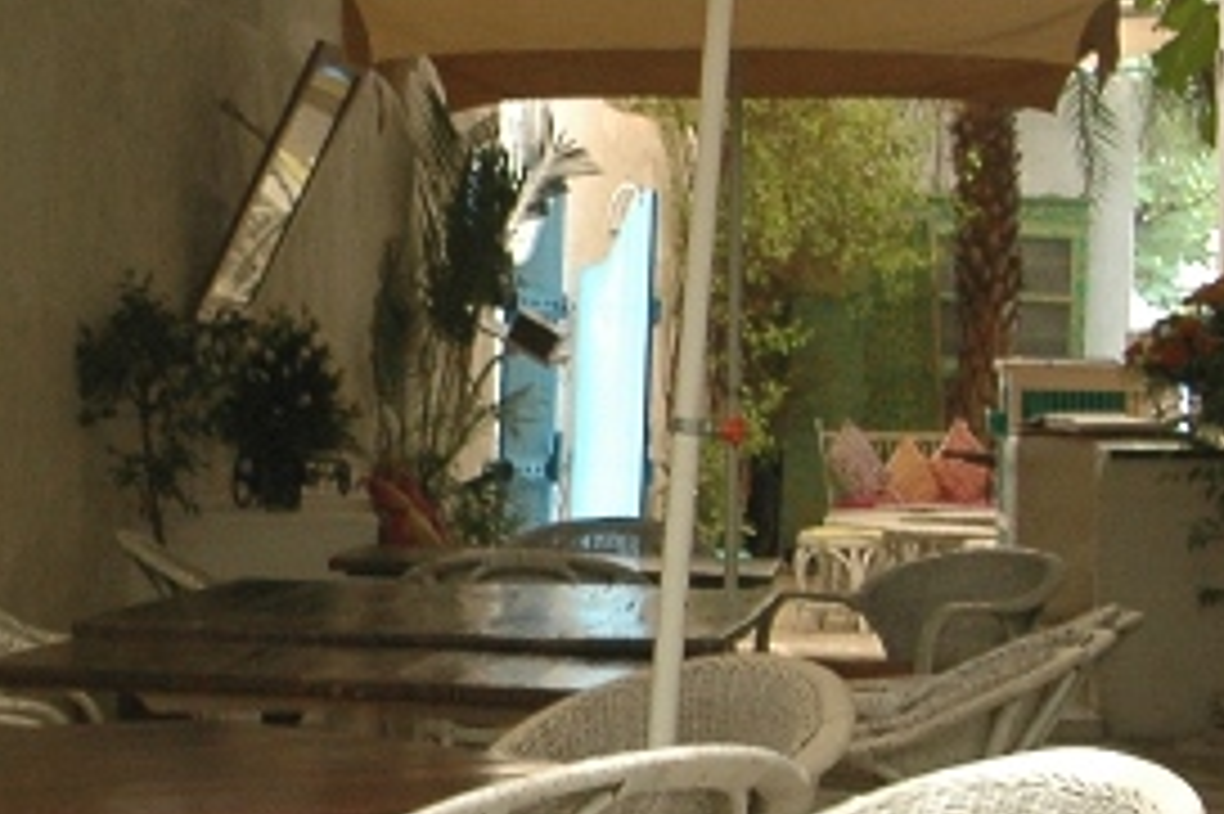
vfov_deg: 8.6
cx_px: -70
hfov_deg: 12.7
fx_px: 5403
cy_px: 247
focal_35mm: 159
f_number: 8
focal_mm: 24
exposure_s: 1/15
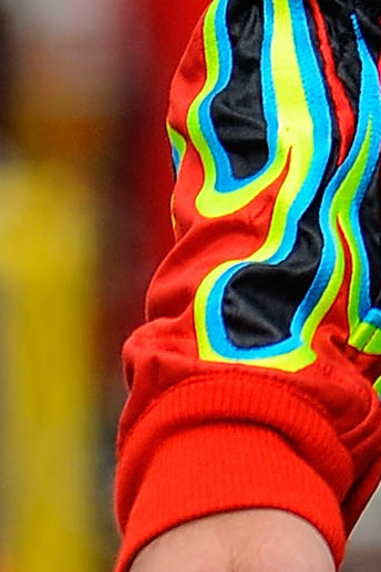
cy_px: -522
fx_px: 18438
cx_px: 1072
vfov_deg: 1.8
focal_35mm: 1160
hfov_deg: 1.2
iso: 500
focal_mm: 200
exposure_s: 1/2500
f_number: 4
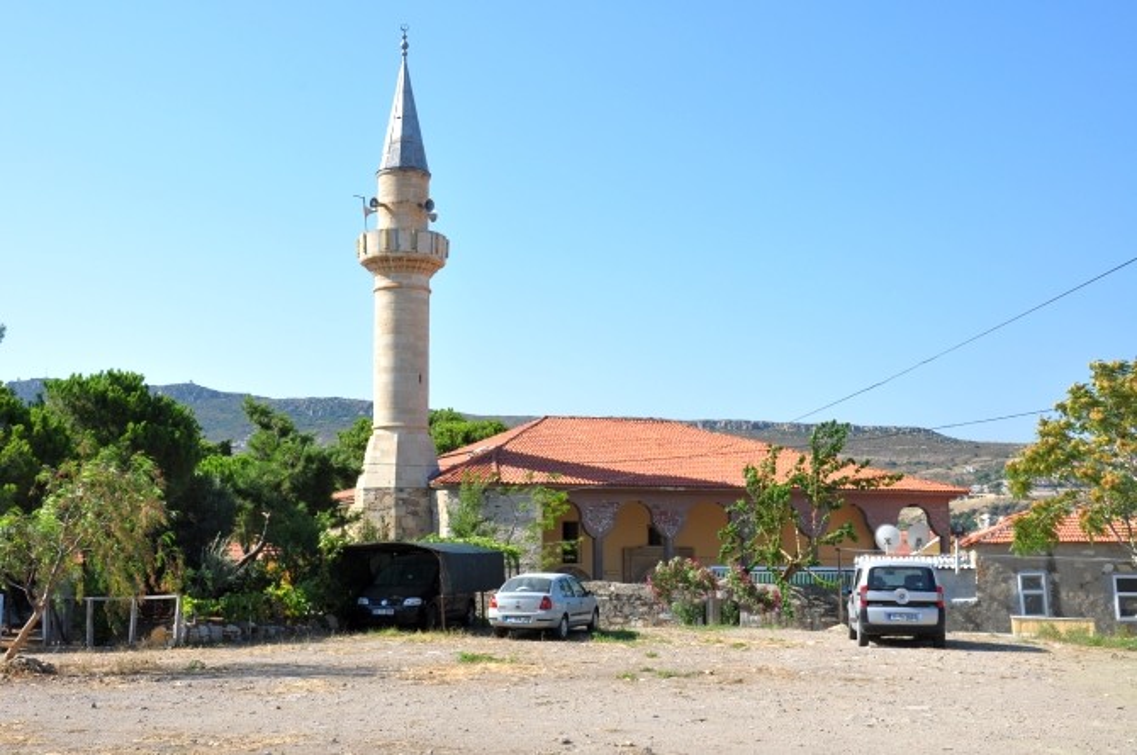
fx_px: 1420
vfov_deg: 29.8
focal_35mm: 45
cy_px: 378
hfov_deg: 43.7
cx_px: 568
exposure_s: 1/250
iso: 200
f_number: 10
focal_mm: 30
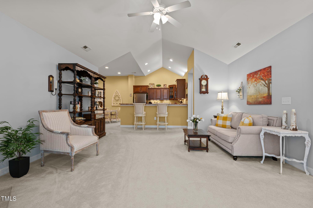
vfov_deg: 73.7
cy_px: 104
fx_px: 139
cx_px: 156
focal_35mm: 16
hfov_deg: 96.7
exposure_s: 1/2
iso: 200
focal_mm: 16
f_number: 7.1
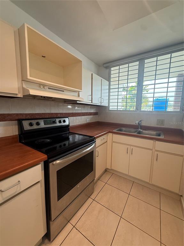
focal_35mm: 14
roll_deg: -1.9
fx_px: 99
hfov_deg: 85.7
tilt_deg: -6.1
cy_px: 123
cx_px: 92
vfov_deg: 102.1
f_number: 2.2
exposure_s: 1/120
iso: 160
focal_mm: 2.22
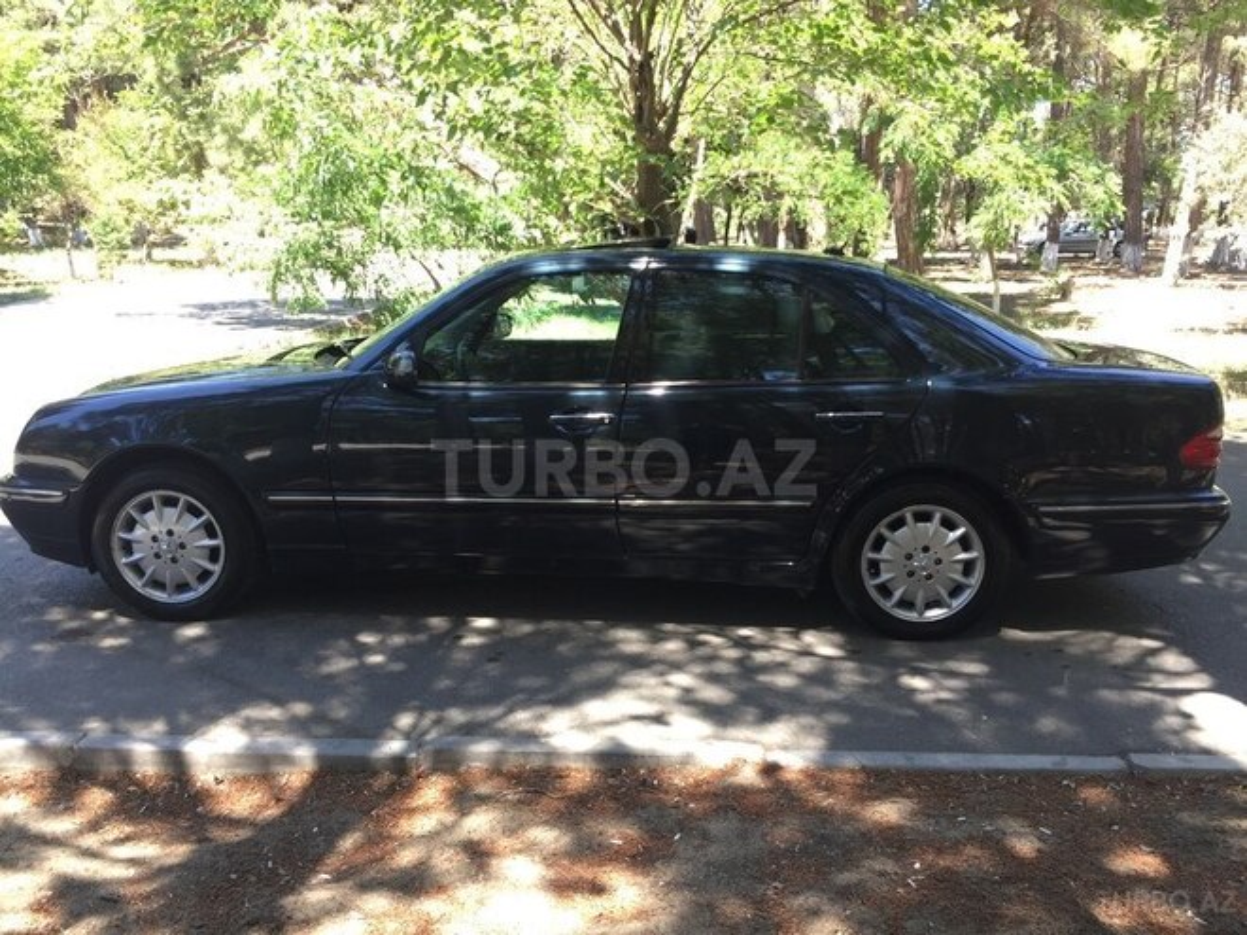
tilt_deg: -14.7
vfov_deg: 48.2
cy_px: 468
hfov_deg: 61.7
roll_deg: +0.4
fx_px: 1045
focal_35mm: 29
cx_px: 624
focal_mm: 4.15
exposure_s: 1/109
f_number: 2.2
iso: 32
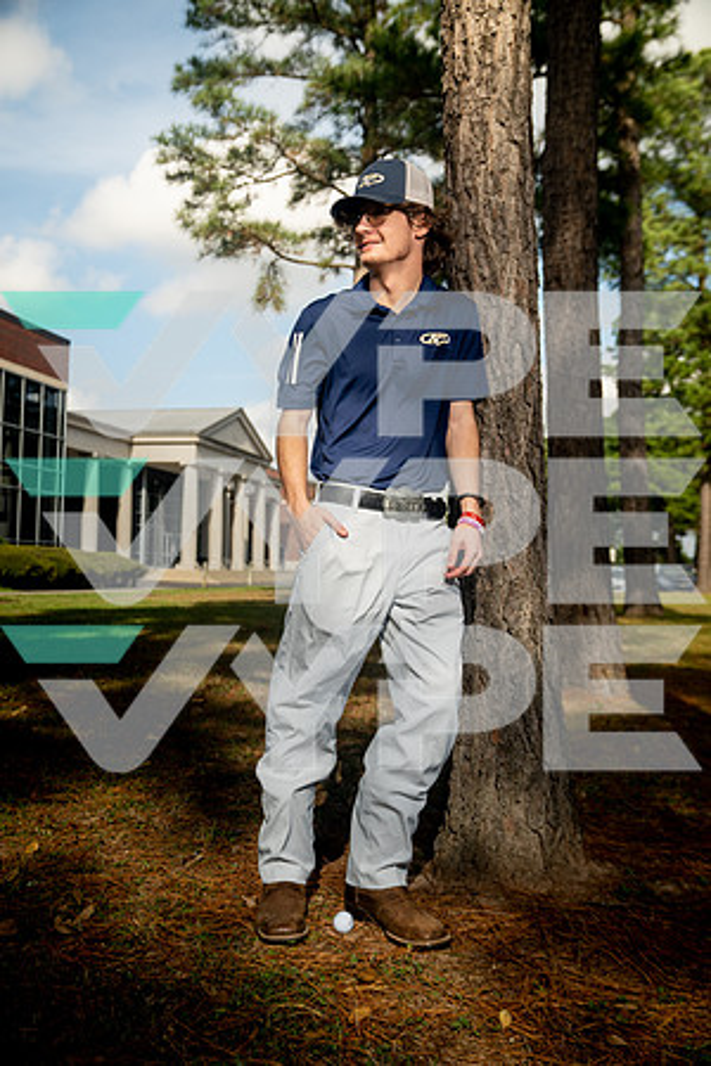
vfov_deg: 58.7
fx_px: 948
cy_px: 533
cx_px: 356
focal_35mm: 32
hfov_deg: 41.1
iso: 160
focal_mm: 32
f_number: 4.5
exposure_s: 1/250
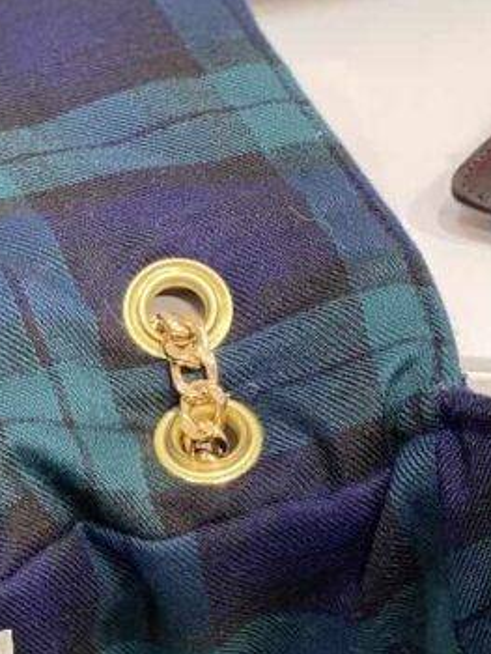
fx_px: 2871
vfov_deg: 12.5
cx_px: -30
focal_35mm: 152
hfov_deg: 9.7
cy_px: 895
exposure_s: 1/100
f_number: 2
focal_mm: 6
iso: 125
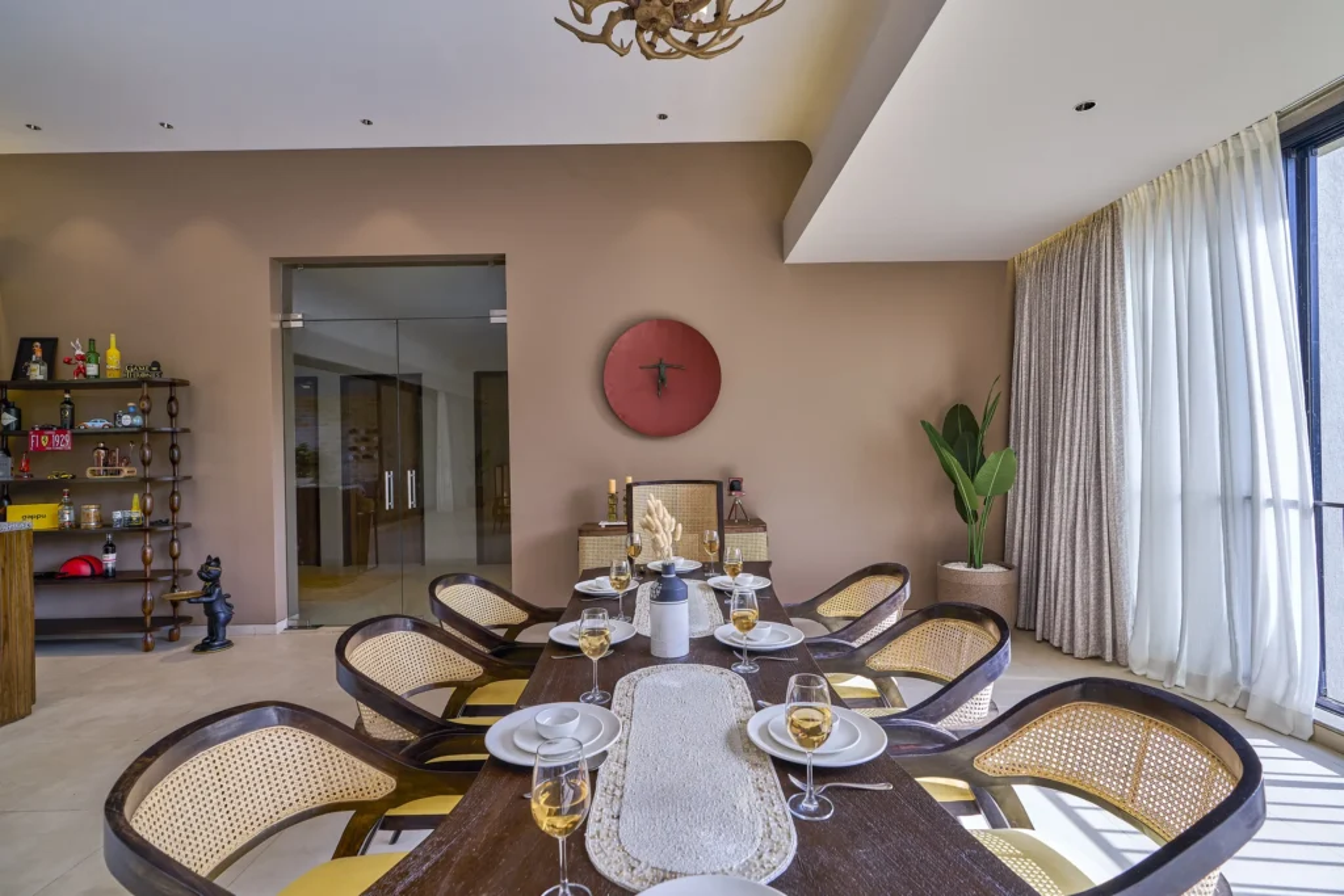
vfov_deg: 73.8
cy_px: 448
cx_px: 672
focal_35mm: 16
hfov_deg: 96.7
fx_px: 597
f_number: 8
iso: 200
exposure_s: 1/25
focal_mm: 16
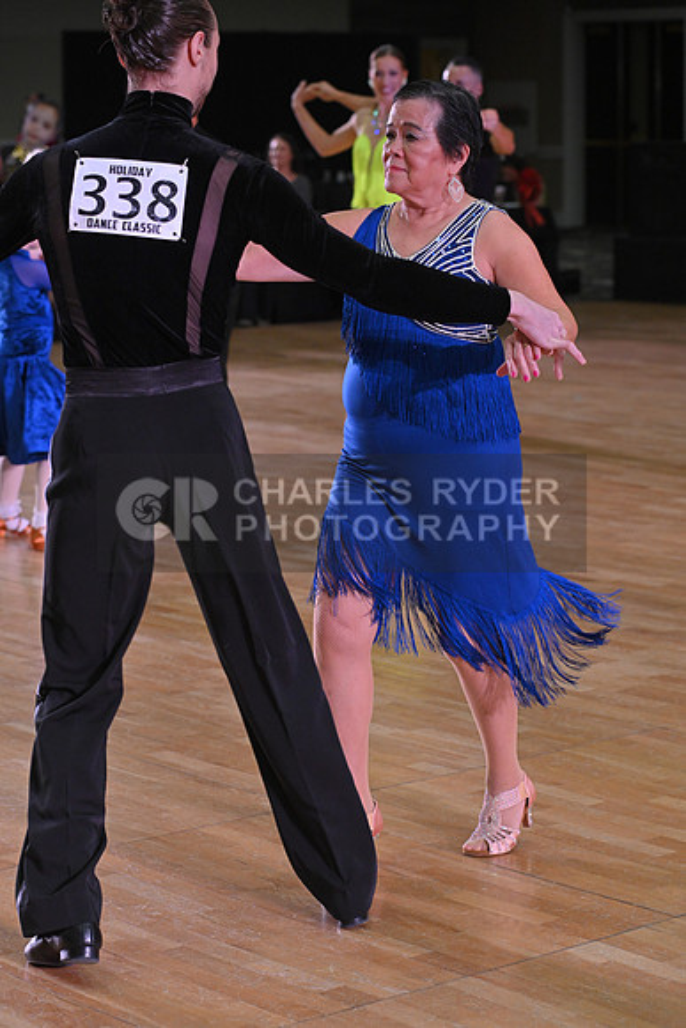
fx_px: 2714
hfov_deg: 14.4
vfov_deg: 21.5
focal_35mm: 95
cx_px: 343
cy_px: 514
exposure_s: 1/320
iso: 2000
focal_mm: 95
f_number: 5
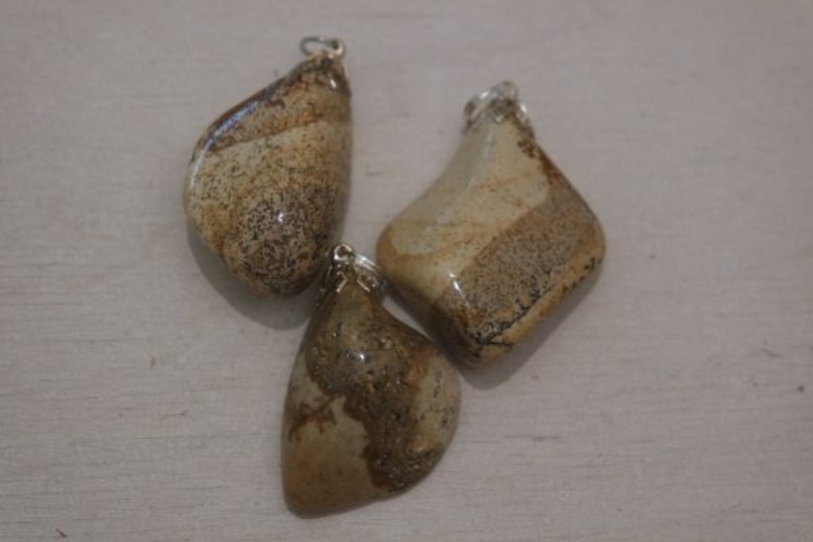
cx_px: 406
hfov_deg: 26.3
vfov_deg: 17.7
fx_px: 1739
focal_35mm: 77
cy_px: 271
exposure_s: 1/40
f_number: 5.6
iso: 3200
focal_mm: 50
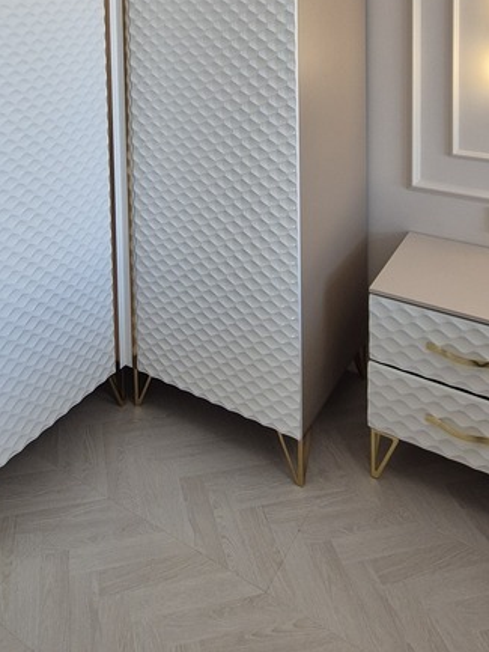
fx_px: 565
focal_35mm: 30
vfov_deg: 49.6
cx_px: 188
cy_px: 9
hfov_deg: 46.5
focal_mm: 2.2
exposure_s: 1/50
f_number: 2.2
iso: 100
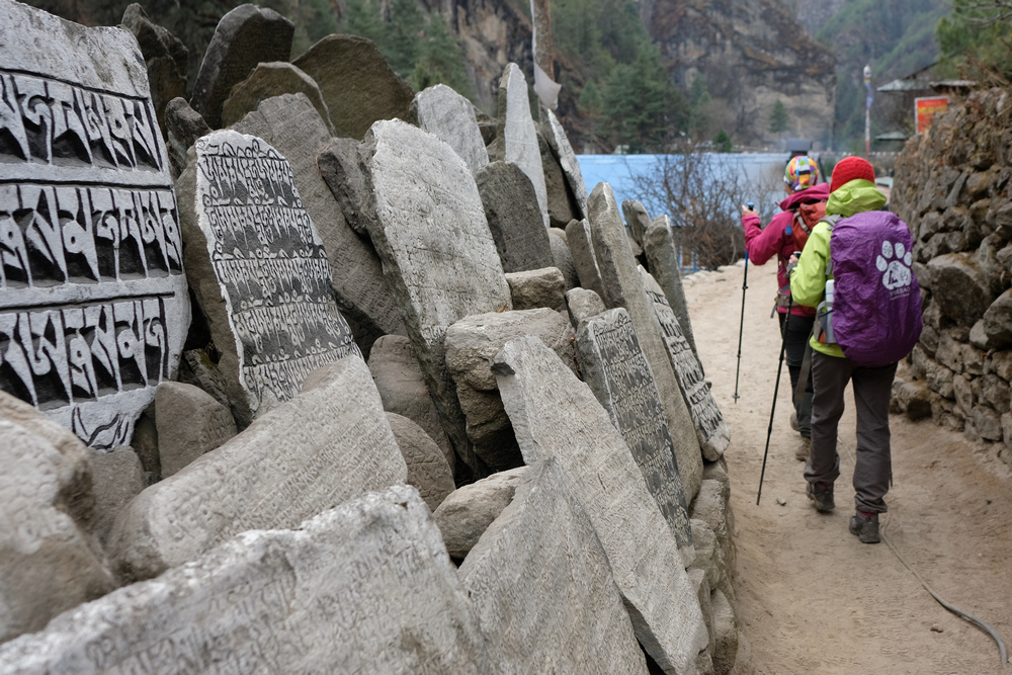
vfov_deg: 37.9
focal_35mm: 35
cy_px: 338
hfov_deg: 54.4
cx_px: 506
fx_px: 984
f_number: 4
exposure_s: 1/420
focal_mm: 23
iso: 400
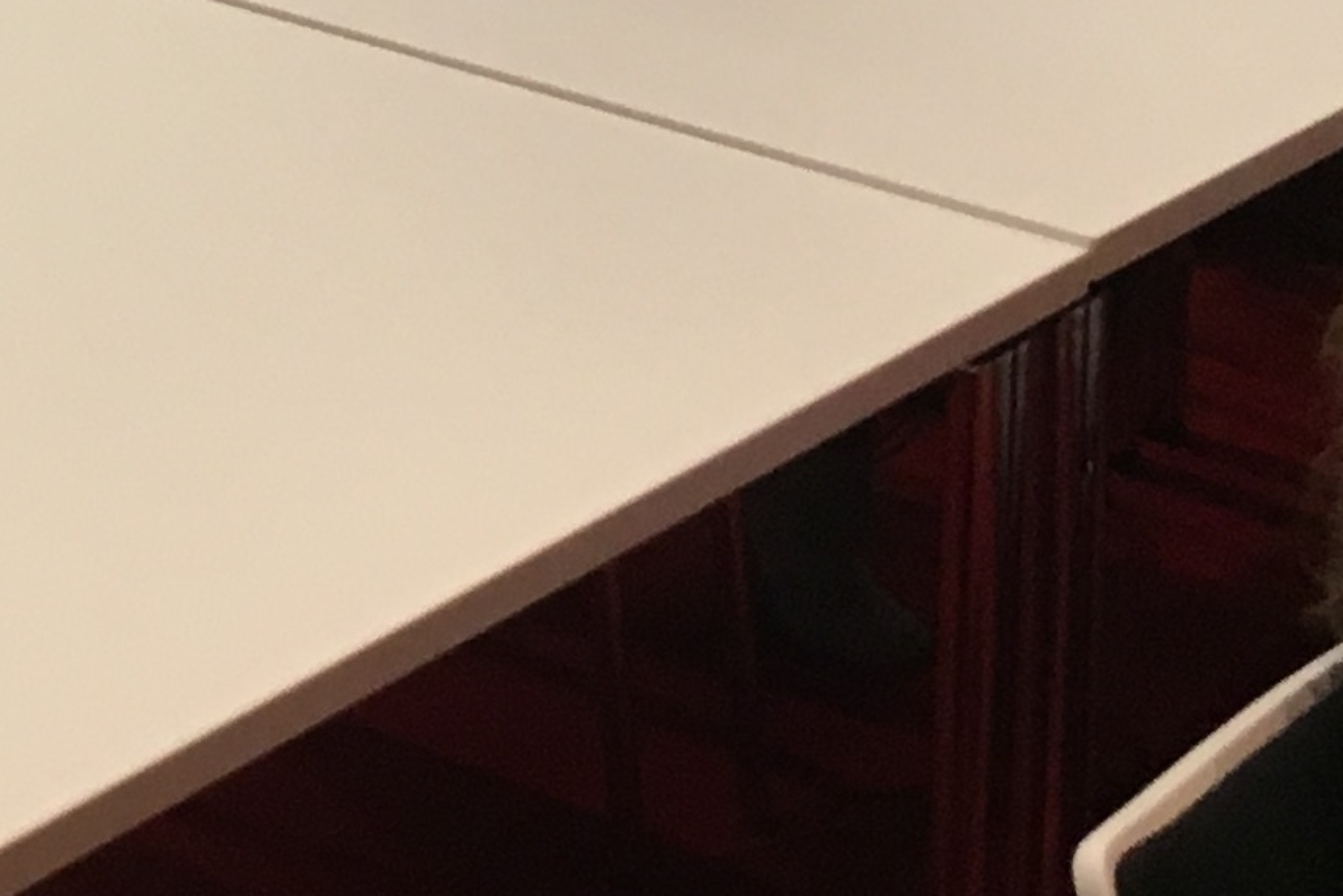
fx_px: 5298
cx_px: -617
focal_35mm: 142
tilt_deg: -10.8
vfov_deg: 9.1
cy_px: -863
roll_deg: +0.8
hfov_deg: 13.7
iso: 64
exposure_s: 1/33
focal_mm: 4.15
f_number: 2.2
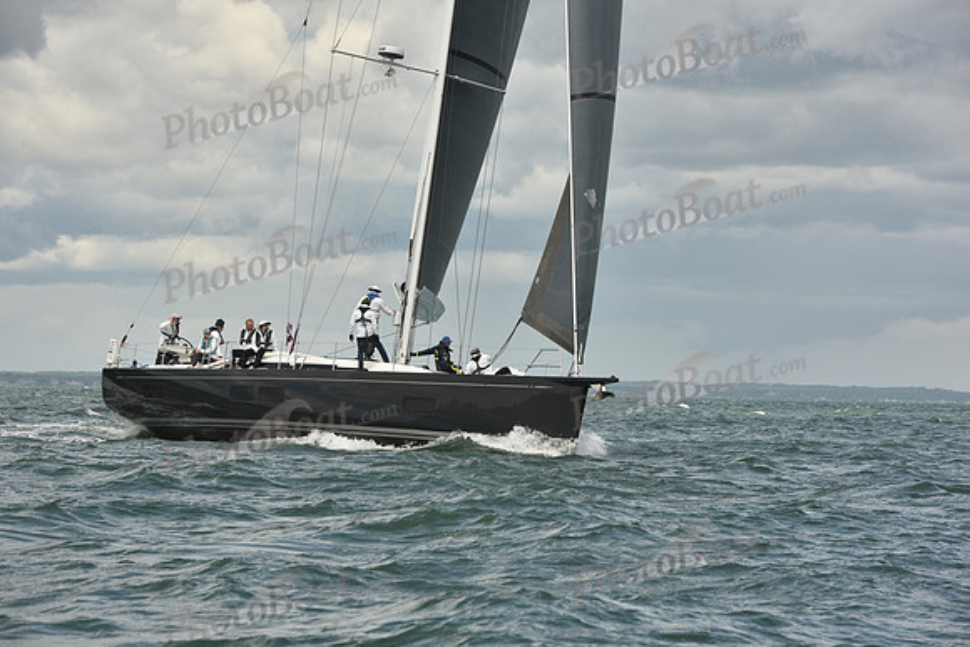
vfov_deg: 7.9
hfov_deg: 11.7
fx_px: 4716
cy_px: 324
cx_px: 485
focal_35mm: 175
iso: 320
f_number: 11
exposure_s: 1/800
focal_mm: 175
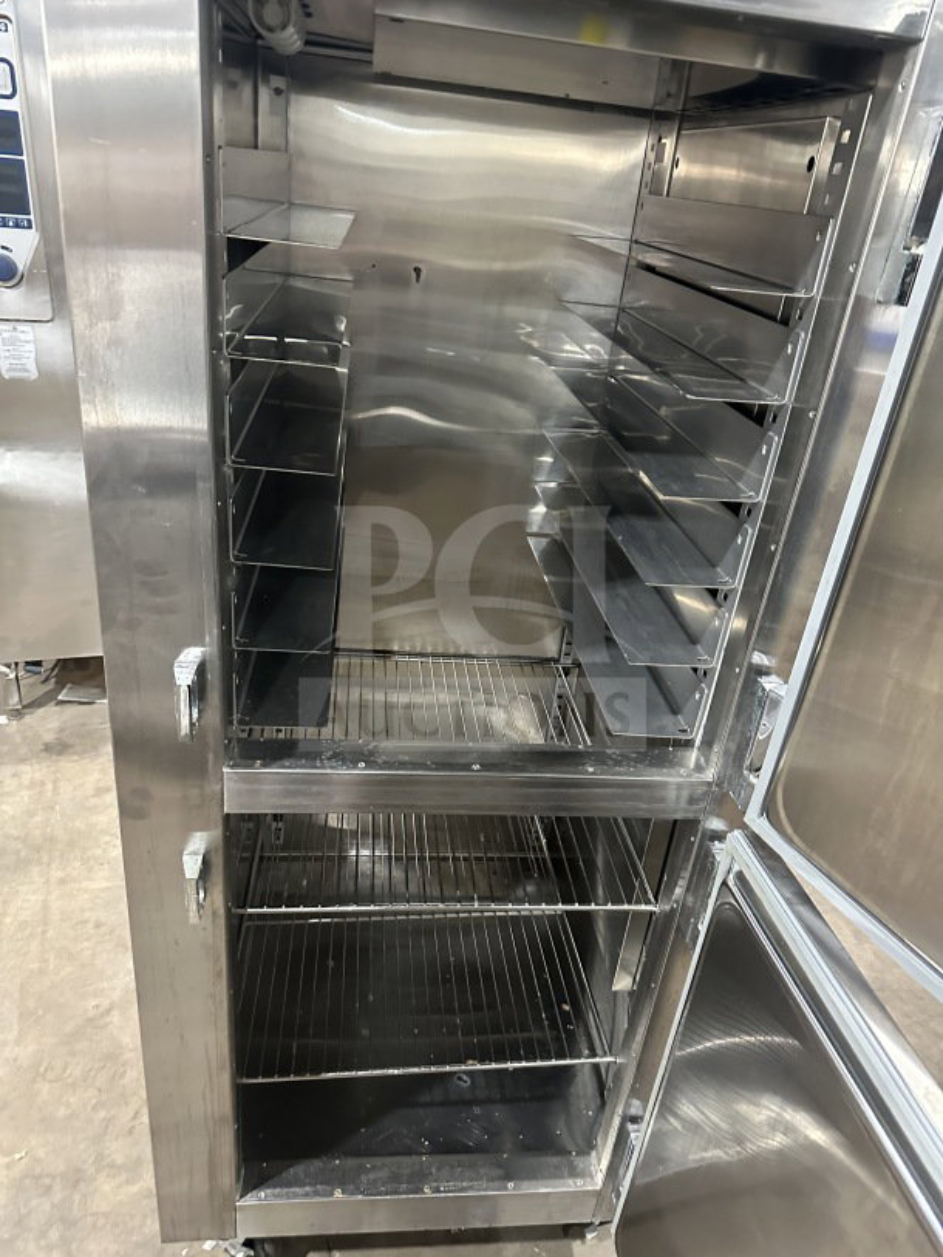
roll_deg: -9.6
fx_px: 872
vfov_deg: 71.6
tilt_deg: -24.4
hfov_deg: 56.8
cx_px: 472
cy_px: 628
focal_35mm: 24
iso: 1000
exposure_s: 1/57
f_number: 1.78
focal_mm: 6.86
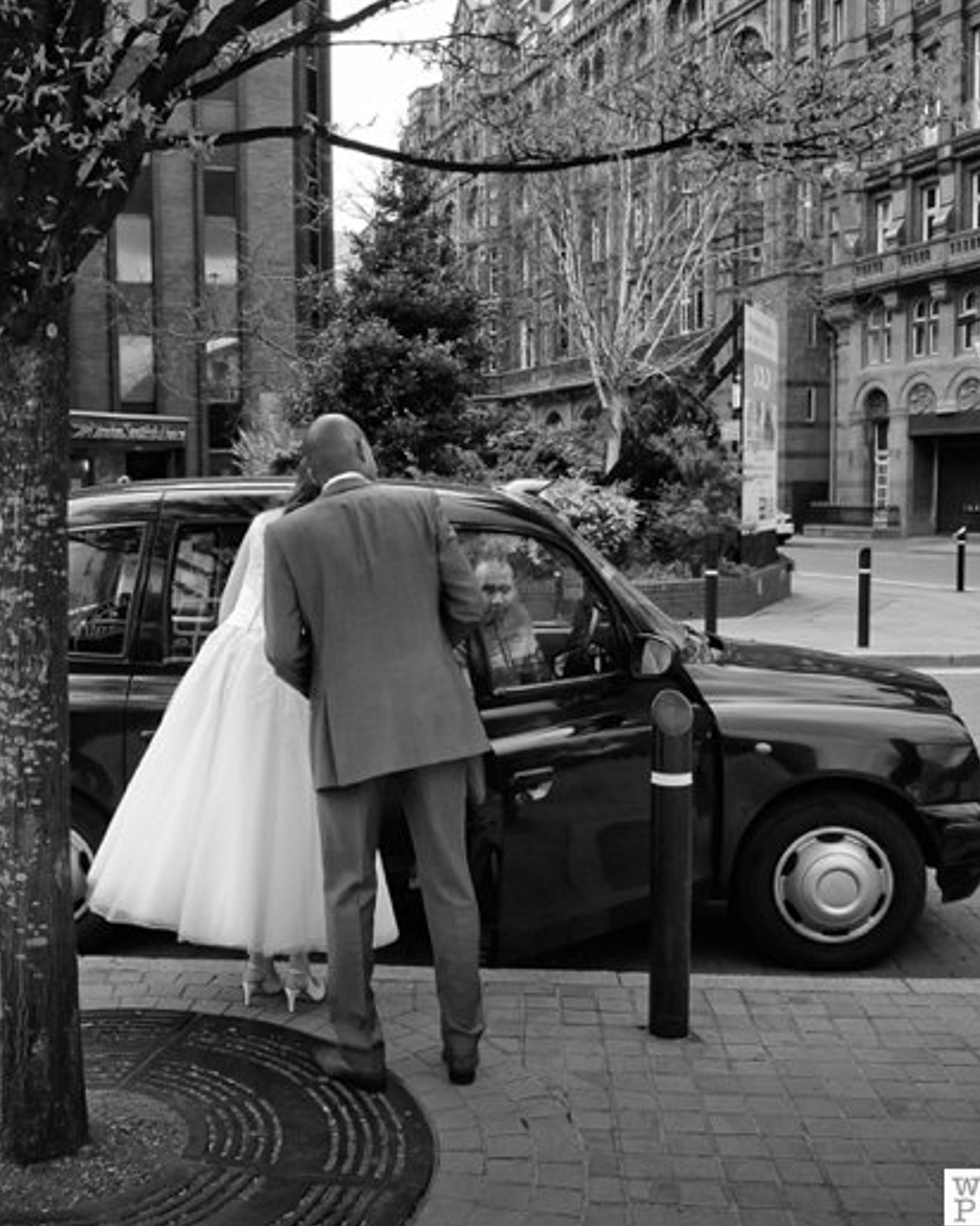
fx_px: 1269
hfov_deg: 42.0
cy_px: 599
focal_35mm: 35
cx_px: 376
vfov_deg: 51.5
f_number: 8
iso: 3200
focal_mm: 24
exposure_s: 1/500
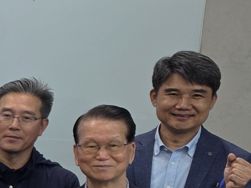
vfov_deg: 9.5
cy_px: 198
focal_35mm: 155
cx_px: -448
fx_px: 1123
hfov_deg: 10.1
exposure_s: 1/120
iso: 64
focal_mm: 6.5
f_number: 1.4
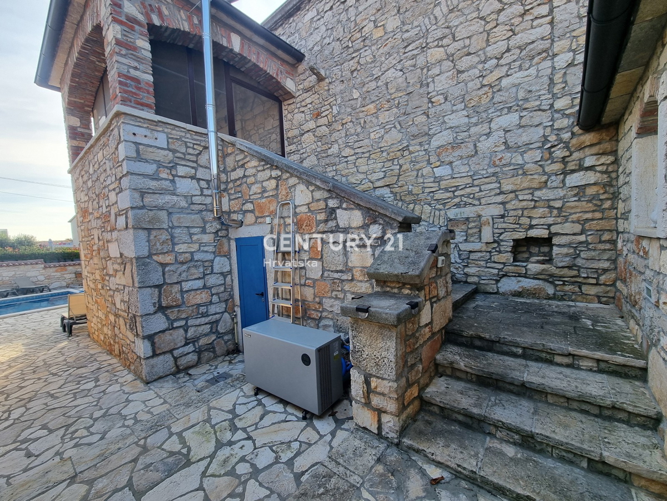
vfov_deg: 89.9
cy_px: 250
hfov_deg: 106.2
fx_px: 250
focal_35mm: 13
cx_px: 334
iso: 50
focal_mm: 2.2
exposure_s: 1/267
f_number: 2.2
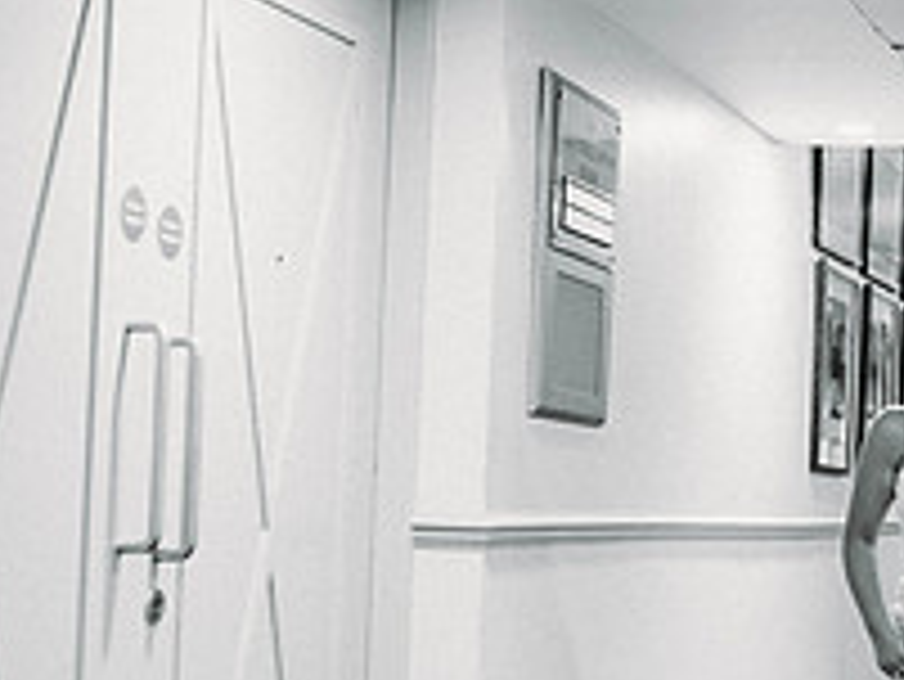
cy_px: 507
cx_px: 926
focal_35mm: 97
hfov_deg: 19.6
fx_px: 2535
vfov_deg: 15.2
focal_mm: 35
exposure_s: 1/160
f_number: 1.6
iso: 320
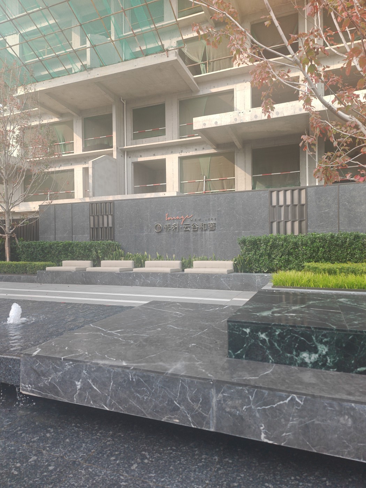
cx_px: 183
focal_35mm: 23
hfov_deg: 58.9
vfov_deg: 73.9
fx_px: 324
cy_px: 244
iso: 60
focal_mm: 7.62
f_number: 1.6
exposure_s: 1/449
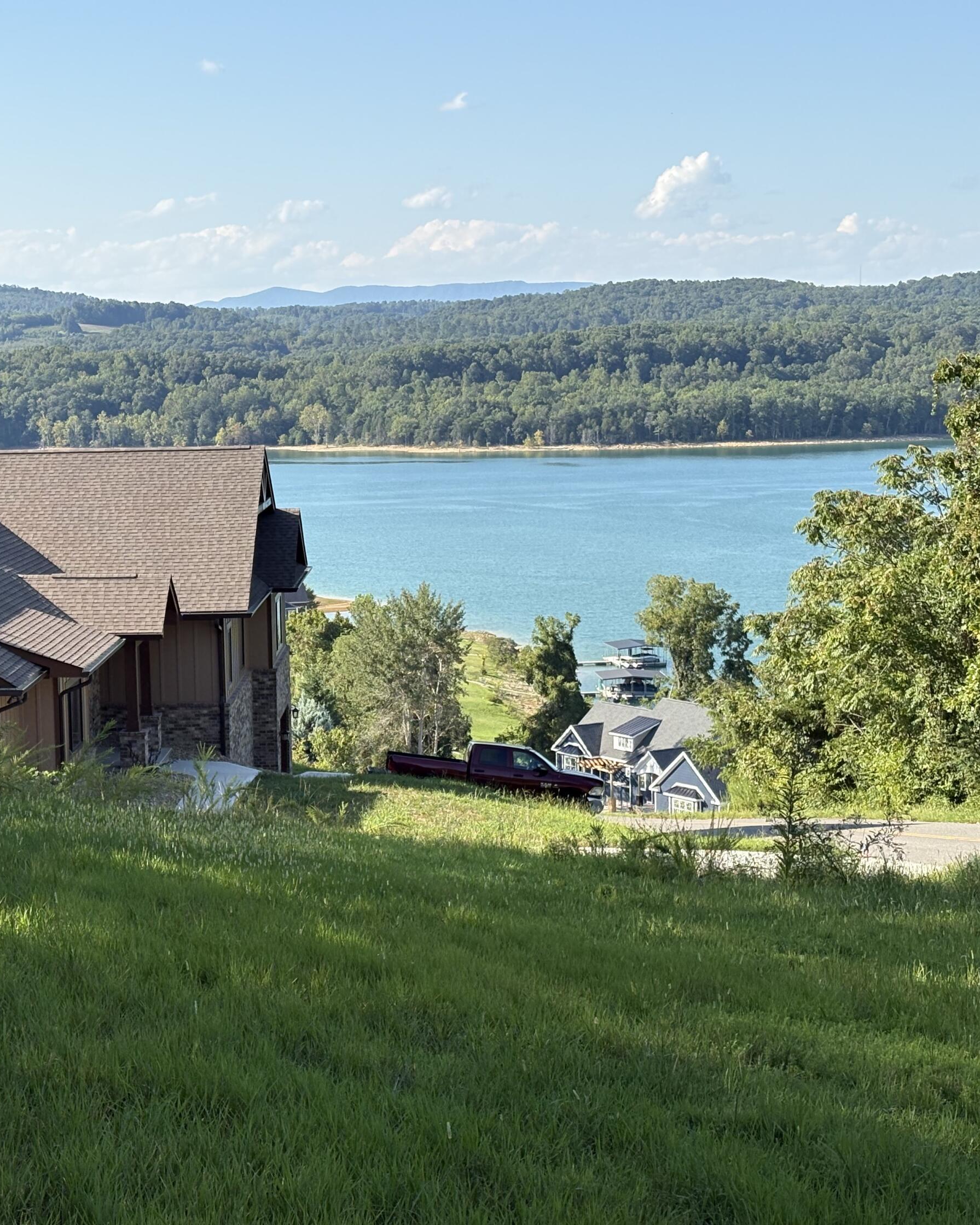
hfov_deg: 22.3
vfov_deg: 27.9
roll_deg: +1.3
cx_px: 291
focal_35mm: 68
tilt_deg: -5.8
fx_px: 2466
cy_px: 615
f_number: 1.6
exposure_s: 1/1754
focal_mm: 5.96
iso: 40
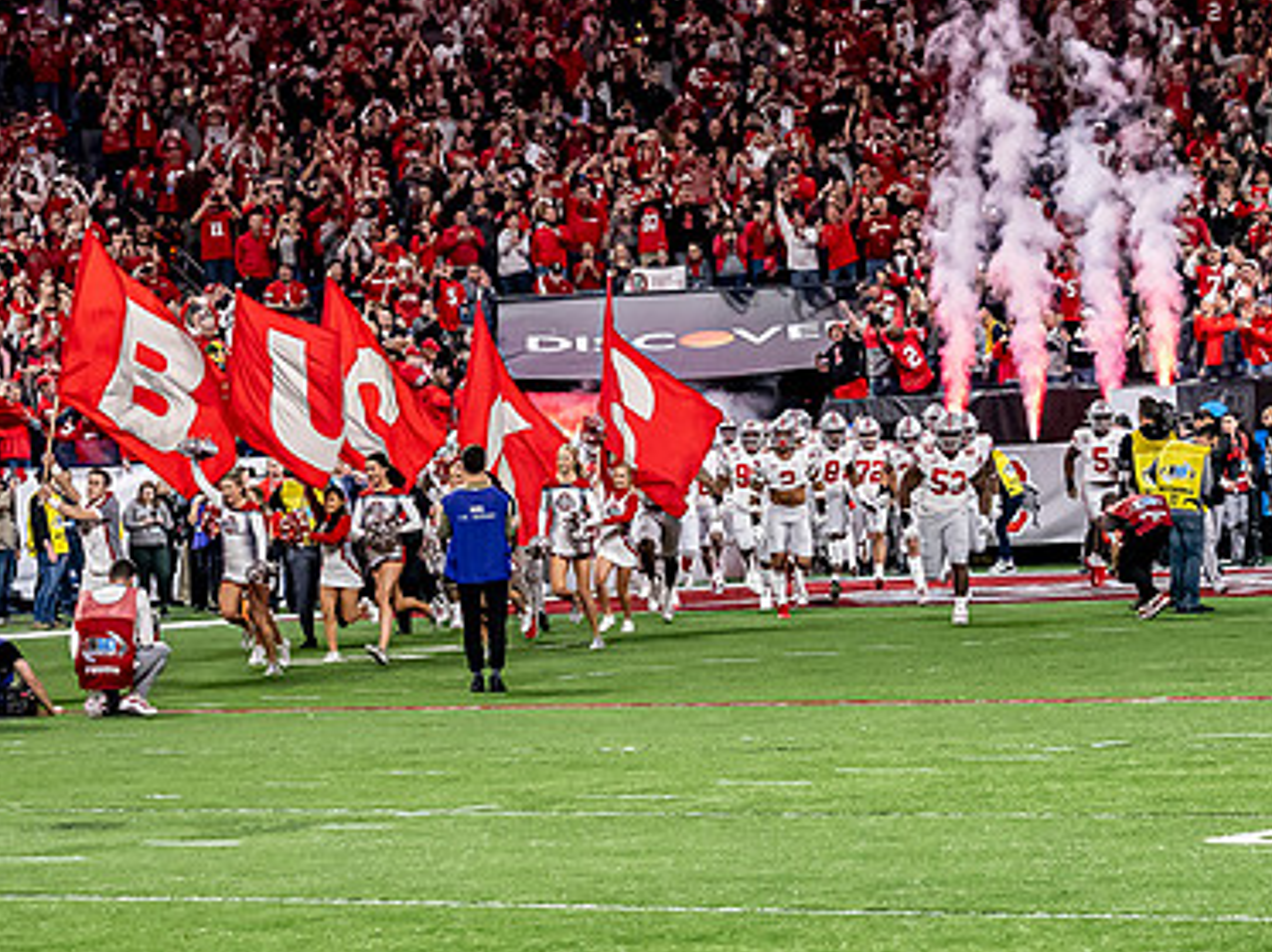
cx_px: 663
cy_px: 496
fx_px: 6718
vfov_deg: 8.1
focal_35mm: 183
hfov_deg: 10.8
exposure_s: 1/320
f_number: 2.8
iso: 3200
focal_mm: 43
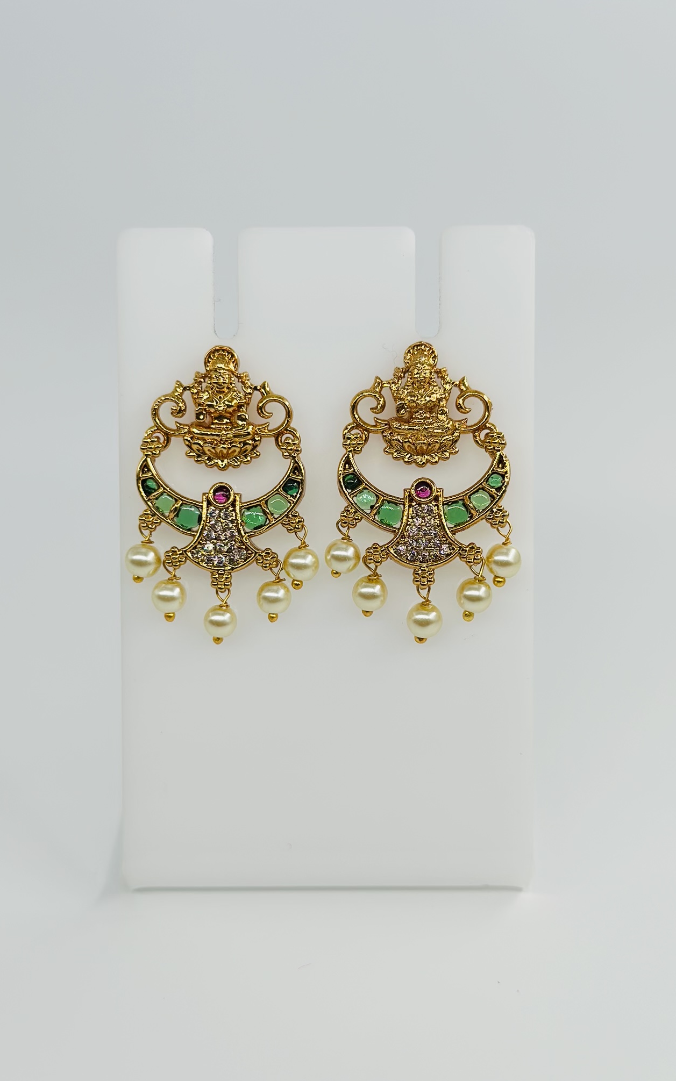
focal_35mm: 51
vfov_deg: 39.6
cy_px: 541
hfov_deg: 25.3
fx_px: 1503
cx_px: 338
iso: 80
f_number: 1.78
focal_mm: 6.86
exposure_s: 1/1953
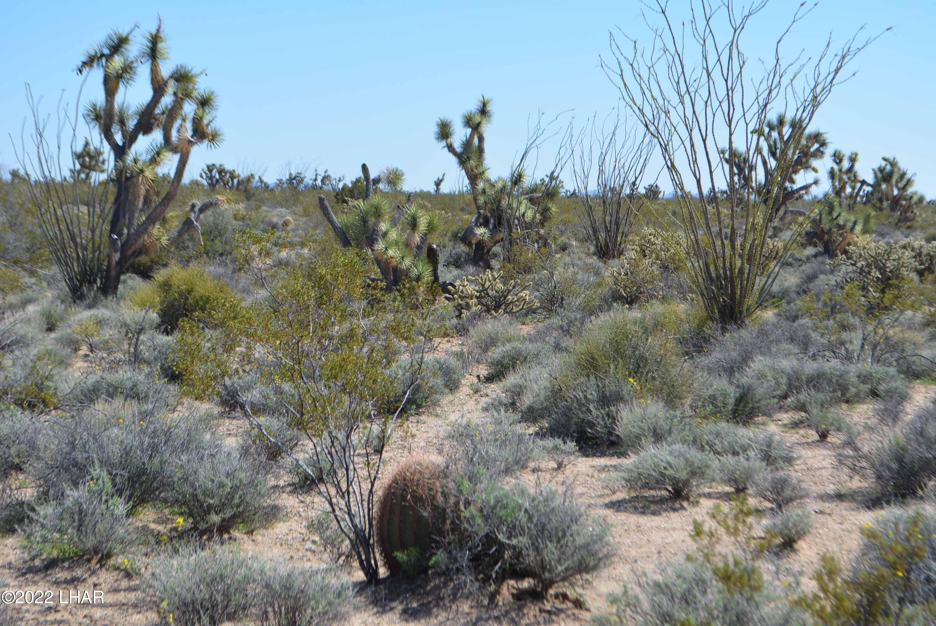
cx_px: 468
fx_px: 2147
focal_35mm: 82
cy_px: 313
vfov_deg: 16.6
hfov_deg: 24.6
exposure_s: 1/250
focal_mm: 55
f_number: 8
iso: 110
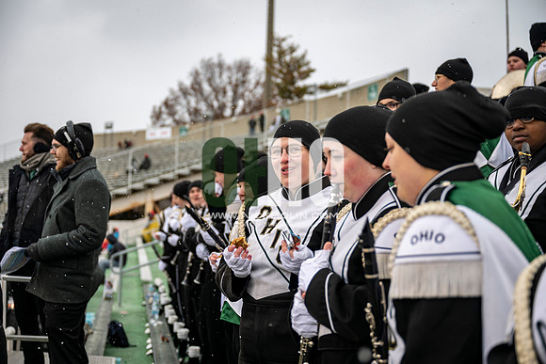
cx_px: 273
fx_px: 698
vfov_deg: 29.3
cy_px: 182
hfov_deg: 42.7
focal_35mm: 46
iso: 160
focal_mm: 46
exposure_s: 1/500
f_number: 2.8
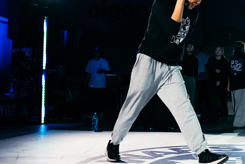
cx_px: 193
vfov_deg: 21.8
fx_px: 422
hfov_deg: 31.6
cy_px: 51
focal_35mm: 62
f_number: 2.8
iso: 3200
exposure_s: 1/800
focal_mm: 31
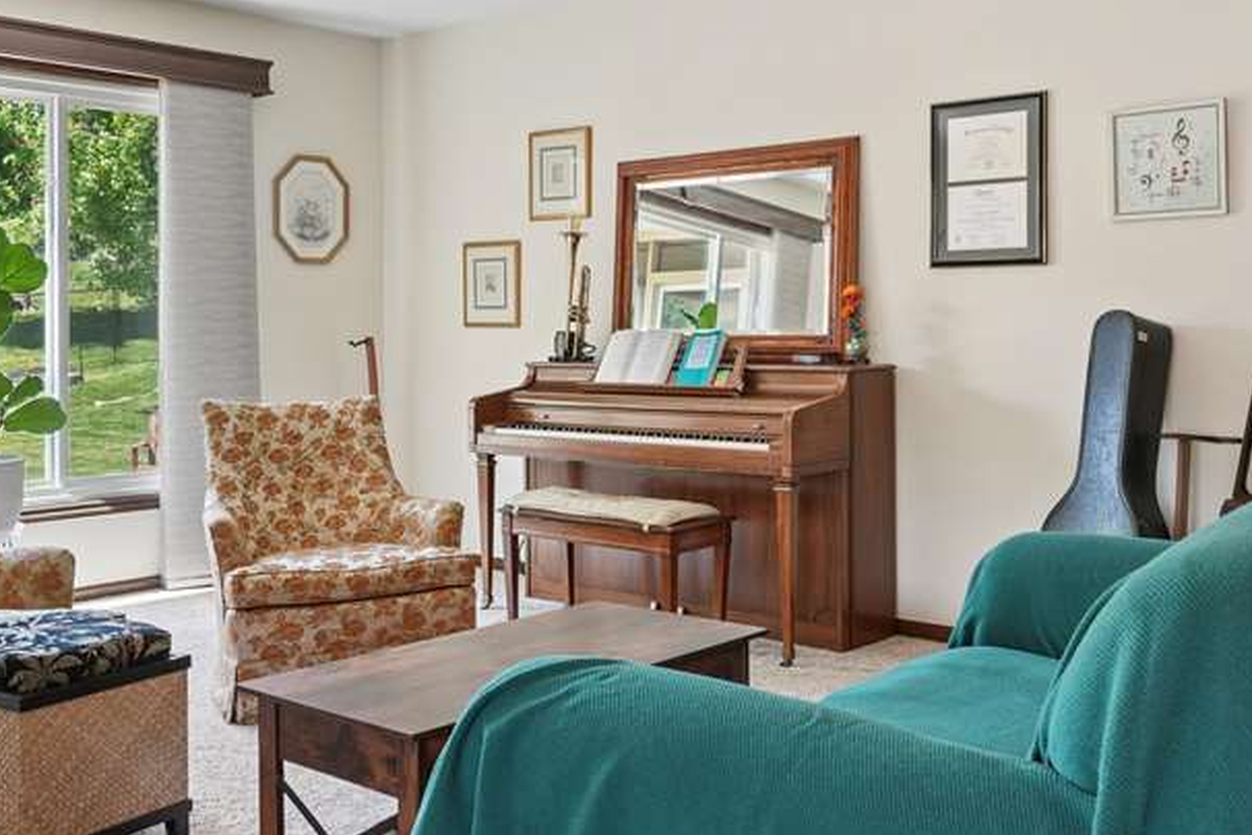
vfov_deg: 34.9
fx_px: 1321
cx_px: 568
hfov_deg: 50.6
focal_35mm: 38
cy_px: 317
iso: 400
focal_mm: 18
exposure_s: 1/15
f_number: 8
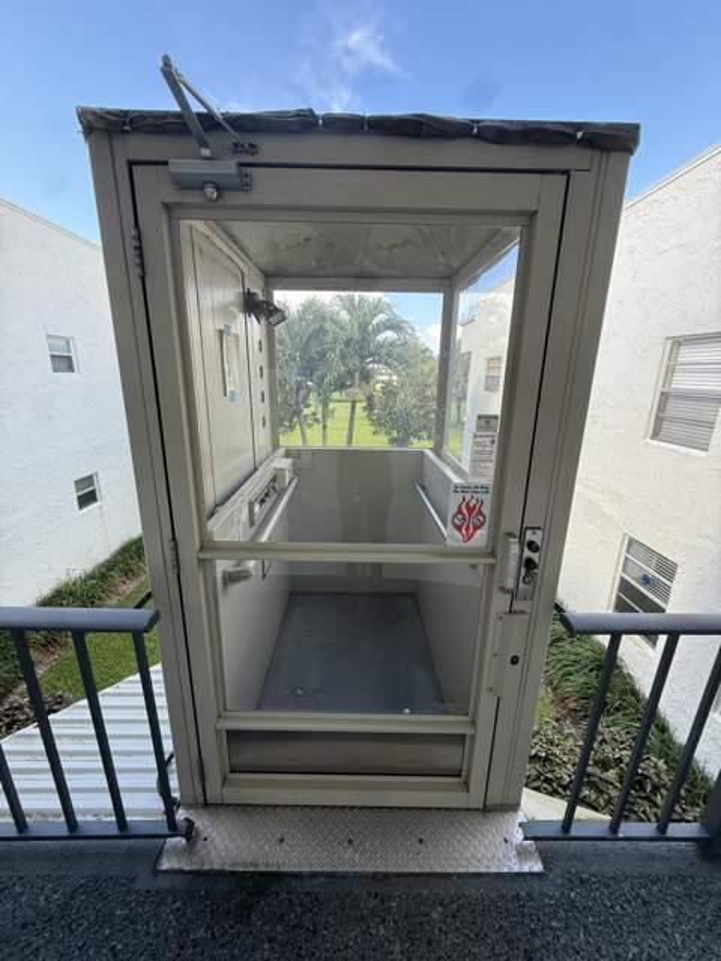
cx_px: 360
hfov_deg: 85.7
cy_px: 480
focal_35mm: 14
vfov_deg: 102.1
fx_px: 389
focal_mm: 2.22
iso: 64
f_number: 2.2
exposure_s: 1/246
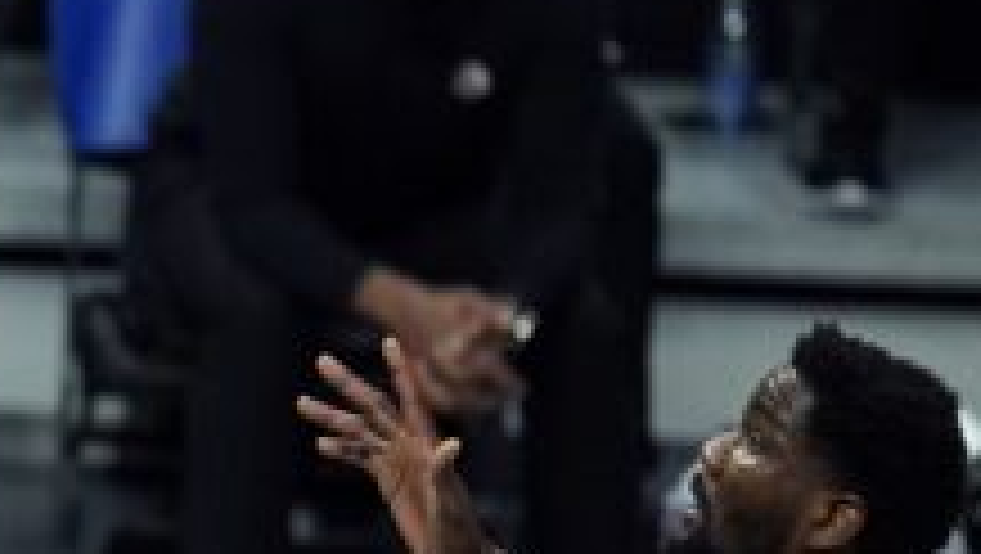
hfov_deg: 1.5
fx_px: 38396
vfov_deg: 0.8
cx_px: -572
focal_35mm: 1475
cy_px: 365
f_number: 2.8
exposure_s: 1/2000
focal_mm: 400
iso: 5000
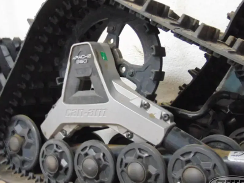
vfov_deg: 30.8
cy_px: 86
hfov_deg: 40.4
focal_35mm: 47
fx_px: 331
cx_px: 116
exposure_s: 1/30
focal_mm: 6.9
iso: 500
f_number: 3.3
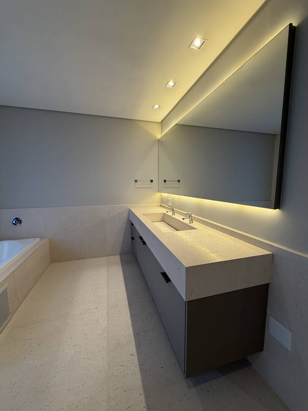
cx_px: 154
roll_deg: +0.3
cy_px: 206
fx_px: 166
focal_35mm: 14
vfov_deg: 102.1
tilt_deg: -5.9
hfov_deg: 85.7
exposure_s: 1/120
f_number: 2.2
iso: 200
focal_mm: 2.22
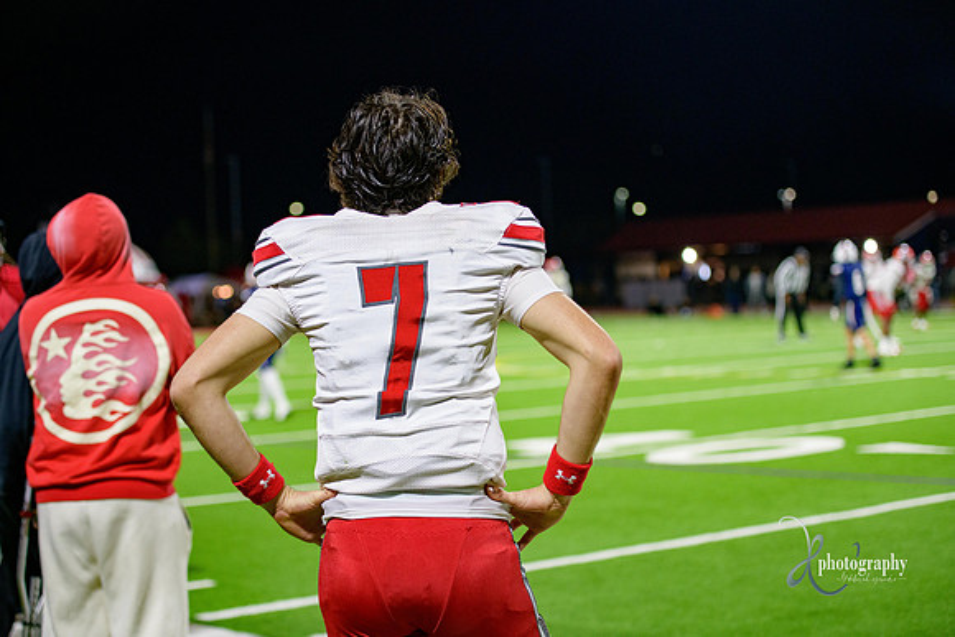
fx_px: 1910
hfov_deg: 28.1
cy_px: 318
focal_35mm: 72
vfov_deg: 18.9
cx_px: 478
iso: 2000
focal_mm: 72
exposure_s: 1/320
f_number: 2.8
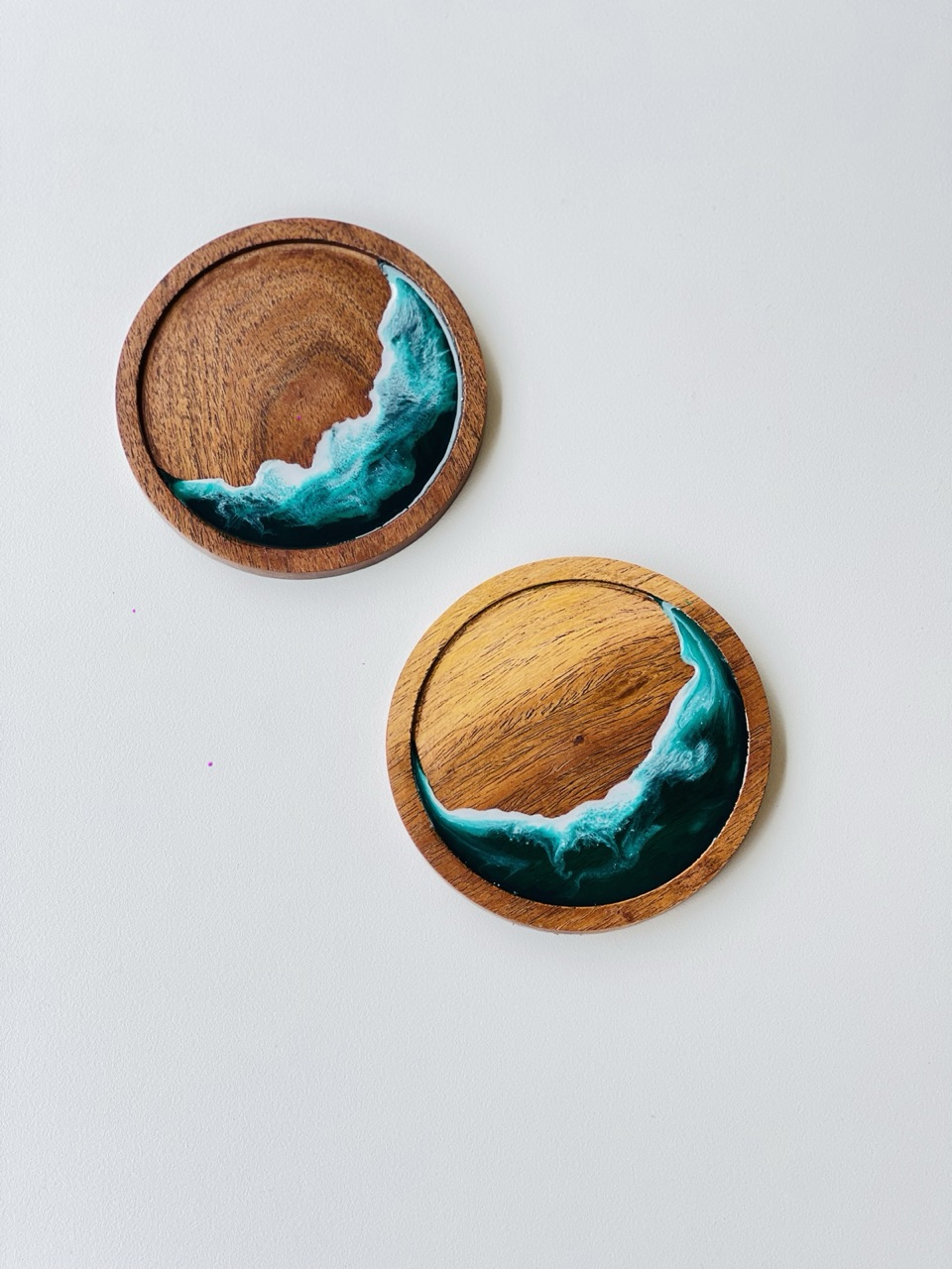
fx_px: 2824
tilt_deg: -75.5
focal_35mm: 77
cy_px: 634
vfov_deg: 25.3
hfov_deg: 19.1
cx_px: 476
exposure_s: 1/121
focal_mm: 9
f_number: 2.8
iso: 25
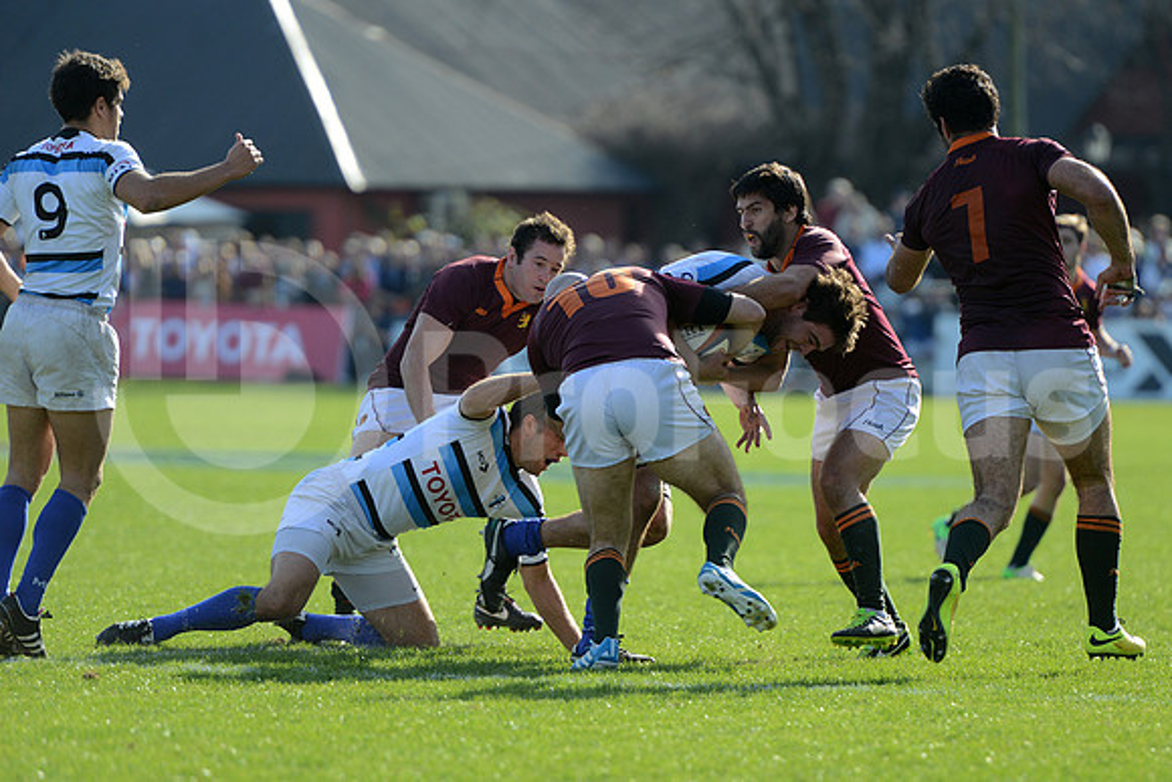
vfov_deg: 5.1
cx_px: 586
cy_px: 391
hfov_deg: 7.6
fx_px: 8792
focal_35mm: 270
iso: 500
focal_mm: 270
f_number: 4
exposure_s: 1/800
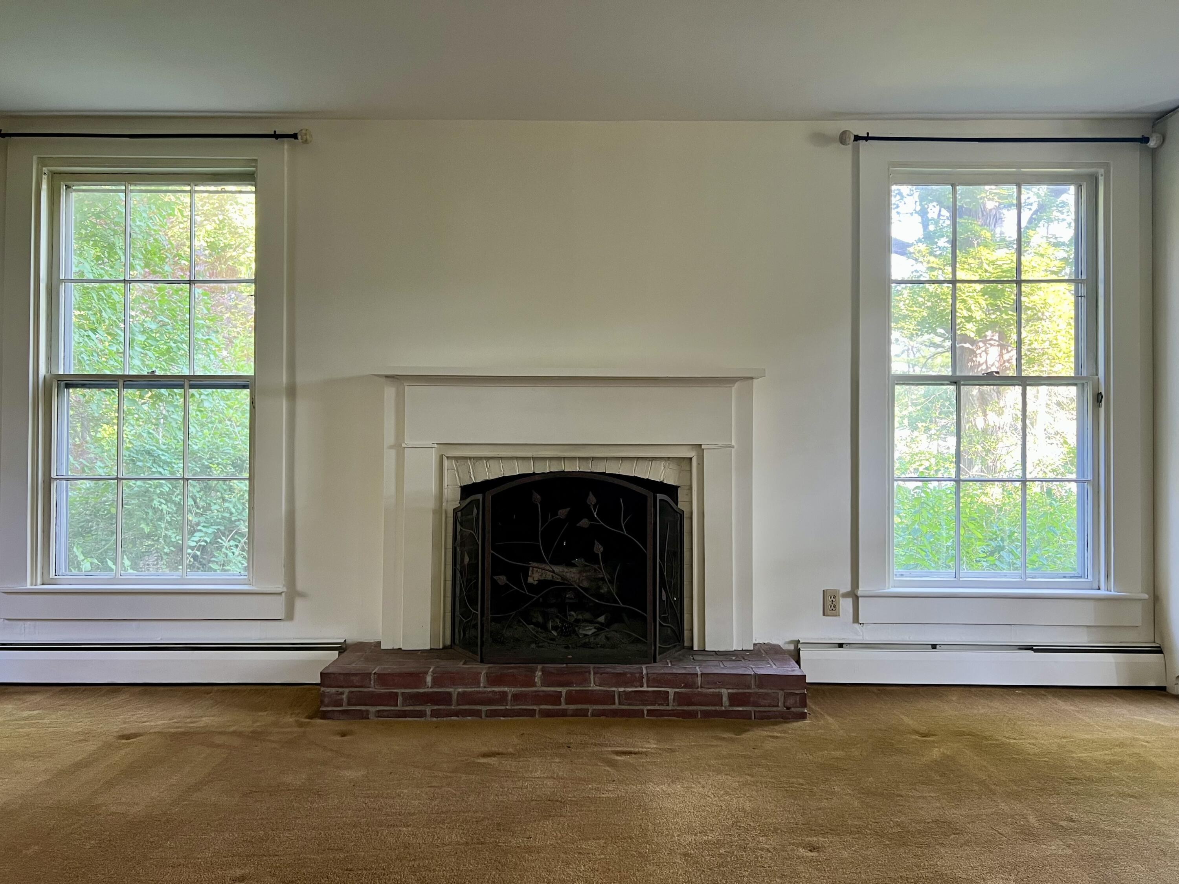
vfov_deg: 53.1
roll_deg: -0.1
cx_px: 590
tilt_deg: +0.3
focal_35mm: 26
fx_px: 886
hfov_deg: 67.3
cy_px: 442
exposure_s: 1/68
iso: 125
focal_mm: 5.7
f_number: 1.5
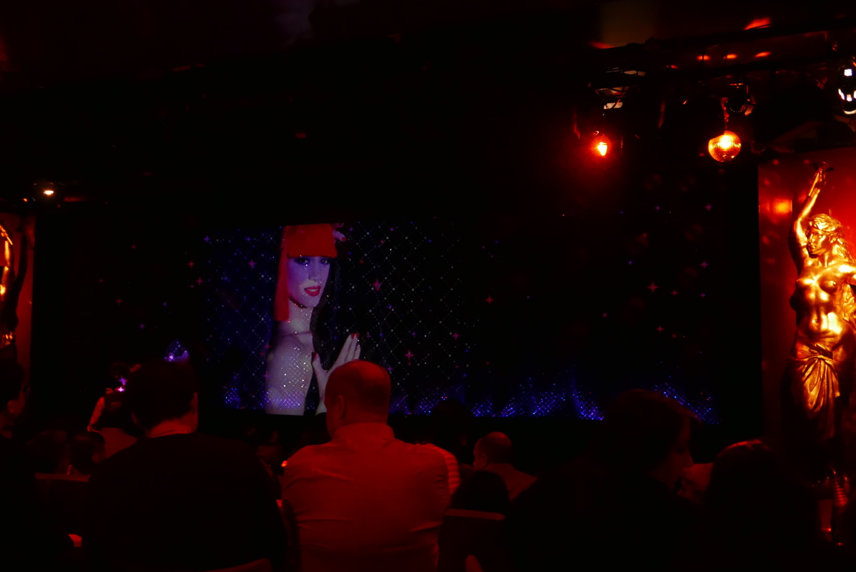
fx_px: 880
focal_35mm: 37
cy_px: 286
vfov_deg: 36.0
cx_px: 428
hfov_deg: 51.9
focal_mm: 16.5
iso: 3200
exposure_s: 1/60
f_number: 2.4
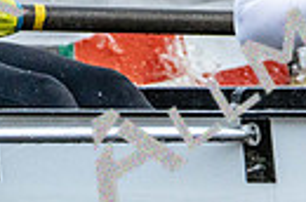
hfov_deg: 1.0
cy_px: -152
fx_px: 17985
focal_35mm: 2121
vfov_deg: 0.6
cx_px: 570
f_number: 6.3
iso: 4000
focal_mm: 474
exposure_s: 1/1600
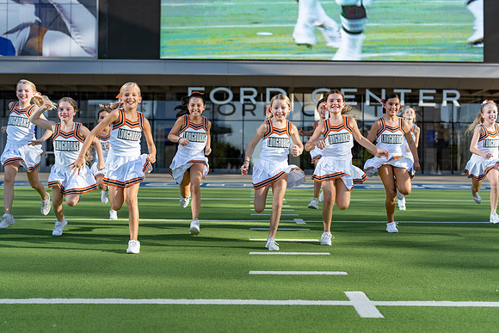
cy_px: 166
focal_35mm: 51
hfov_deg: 39.0
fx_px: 705
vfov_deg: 26.6
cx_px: 250
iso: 160
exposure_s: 1/1250
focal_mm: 50
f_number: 2.8
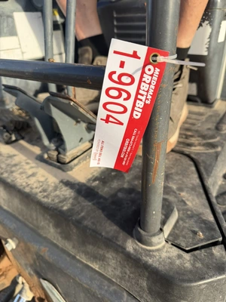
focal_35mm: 24
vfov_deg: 71.6
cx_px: 113
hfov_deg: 56.8
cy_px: 151
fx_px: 209
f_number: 1.78
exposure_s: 1/1522
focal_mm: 6.76
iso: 80
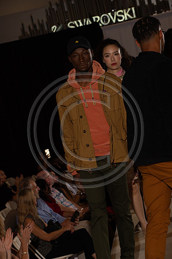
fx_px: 876
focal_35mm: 122
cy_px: 130
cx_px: 86
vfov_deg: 16.8
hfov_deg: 11.2
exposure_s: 1/250
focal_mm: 122
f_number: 9
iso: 800
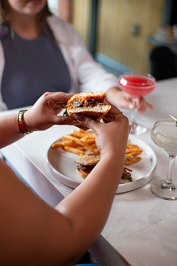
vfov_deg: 39.6
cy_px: 133
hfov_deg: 27.0
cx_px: 88
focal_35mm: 50
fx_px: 369
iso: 200
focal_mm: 50
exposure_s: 1/250
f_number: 2.5
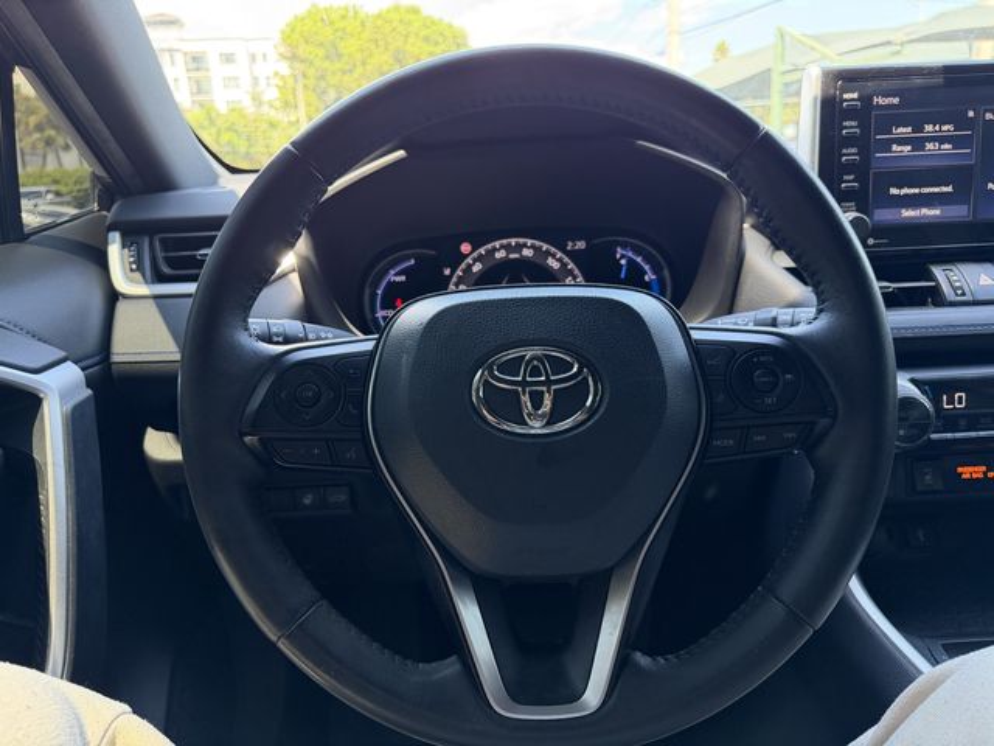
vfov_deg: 56.8
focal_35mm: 24
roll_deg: +4.4
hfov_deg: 71.6
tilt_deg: -16.5
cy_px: 373
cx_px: 497
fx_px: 689
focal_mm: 6.76
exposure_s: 1/105
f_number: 1.78
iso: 200
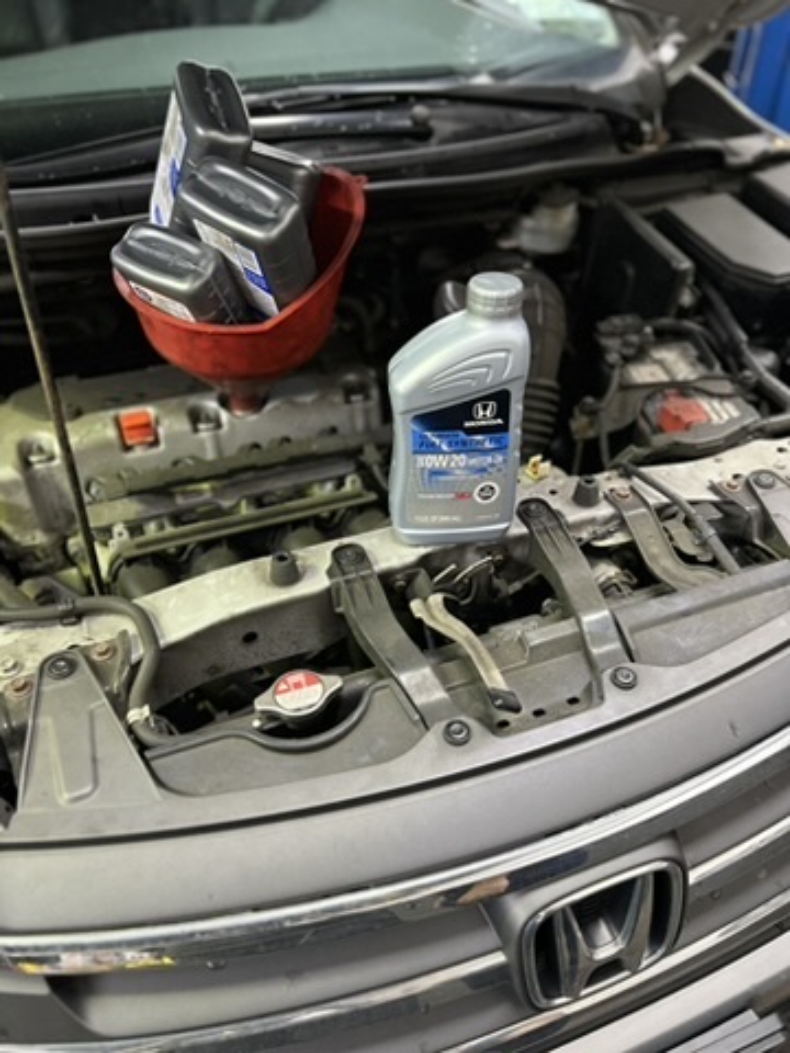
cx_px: 395
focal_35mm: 26
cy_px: 526
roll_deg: +0.0
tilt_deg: -39.9
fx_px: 791
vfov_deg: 67.3
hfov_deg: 53.1
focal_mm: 5.7
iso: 400
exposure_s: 1/60
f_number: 1.5
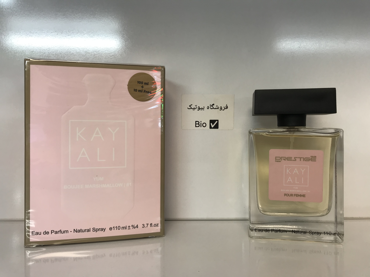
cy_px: 138
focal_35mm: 28
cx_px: 185
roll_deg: -0.8
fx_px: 299
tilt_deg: -1.8
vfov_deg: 49.7
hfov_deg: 63.4
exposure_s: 1/101
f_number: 1.8
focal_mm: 3.99
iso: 20
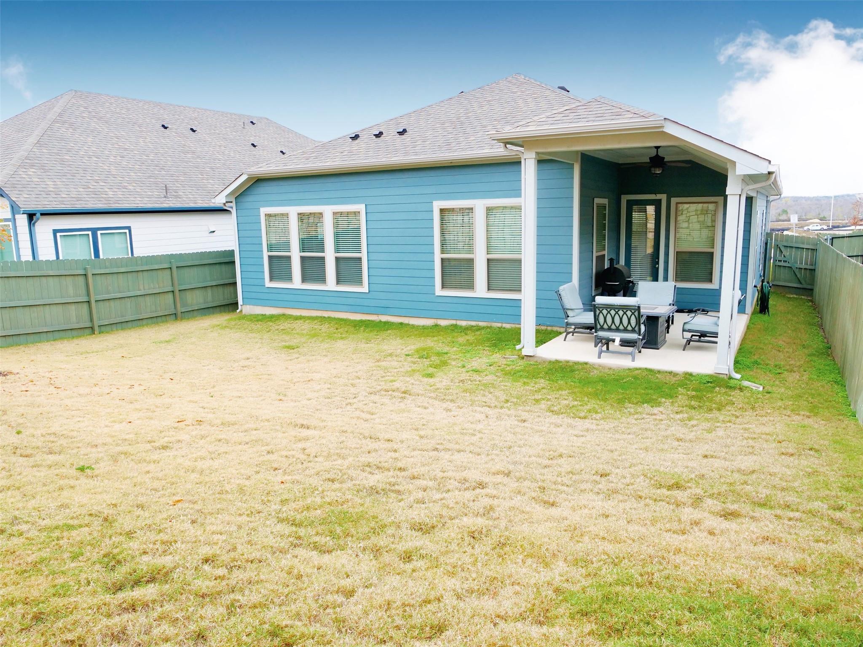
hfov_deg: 71.6
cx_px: 432
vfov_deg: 56.8
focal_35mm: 24
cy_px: 324
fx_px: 598
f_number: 4.5
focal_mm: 12
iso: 200
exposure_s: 1/320
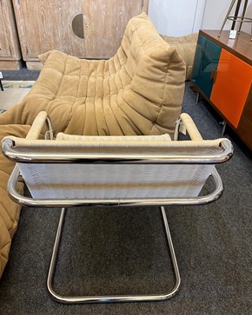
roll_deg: -1.7
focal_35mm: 28
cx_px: 123
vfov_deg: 62.1
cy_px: 172
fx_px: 261
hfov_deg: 51.5
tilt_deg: -37.6
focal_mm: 5.1
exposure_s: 1/50
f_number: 1.6
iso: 125
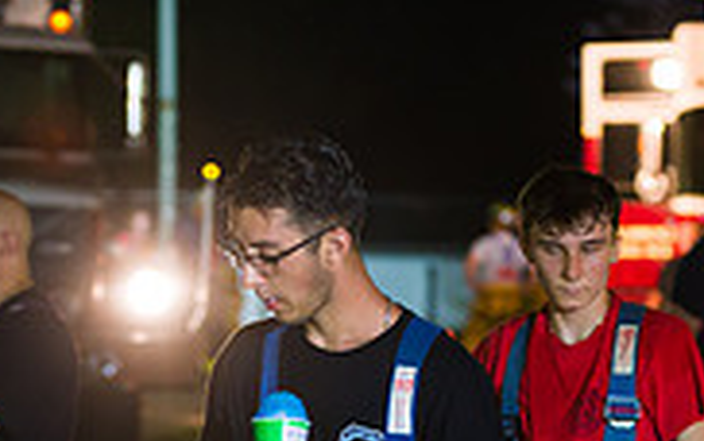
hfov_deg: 7.6
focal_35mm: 276
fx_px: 5299
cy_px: 584
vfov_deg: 4.7
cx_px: 321
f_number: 3.2
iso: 1600
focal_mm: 85
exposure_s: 1/125
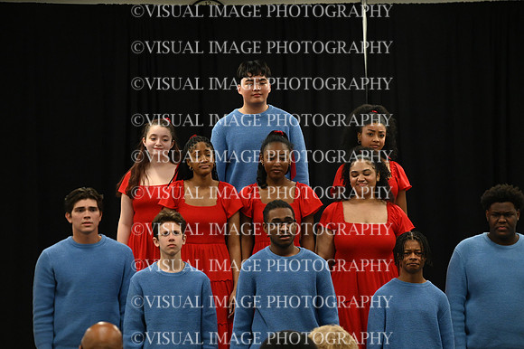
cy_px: 174
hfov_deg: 9.0
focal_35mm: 230
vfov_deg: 6.0
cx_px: 262
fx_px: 3346
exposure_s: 1/250
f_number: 6
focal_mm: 230
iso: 8000
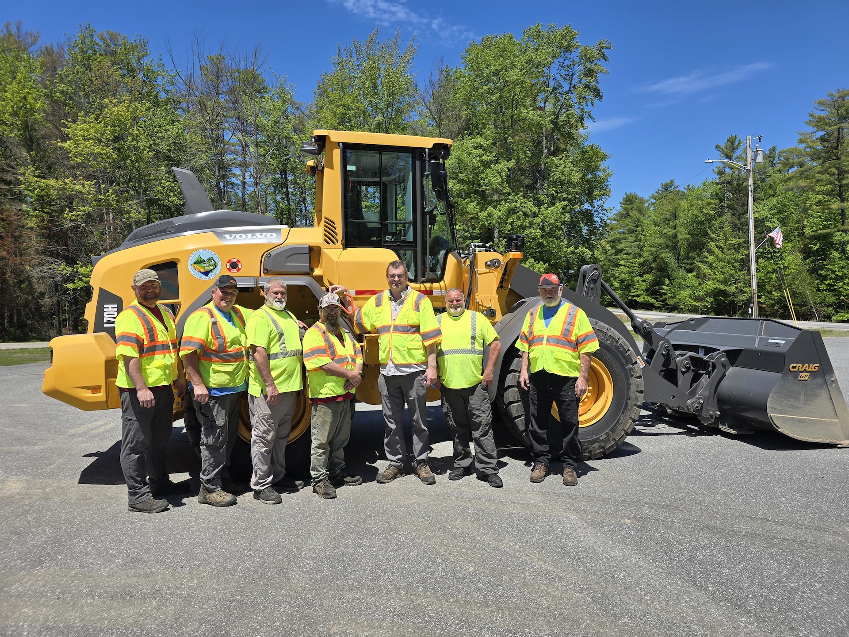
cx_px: 424
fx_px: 564
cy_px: 318
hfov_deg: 73.9
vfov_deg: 58.9
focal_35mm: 23
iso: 12
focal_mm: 6.3
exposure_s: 1/761
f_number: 1.7
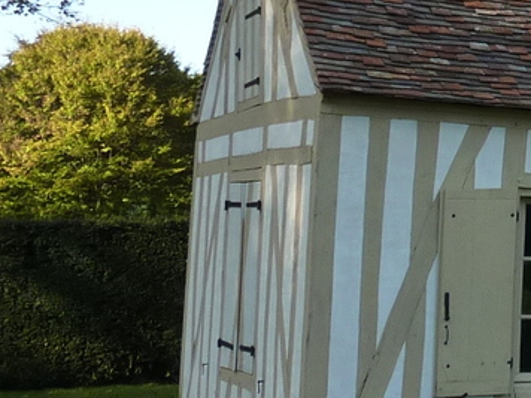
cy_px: 28
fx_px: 1657
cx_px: 886
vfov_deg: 13.6
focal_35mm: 108
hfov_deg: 16.0
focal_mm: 4.1
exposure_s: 1/200
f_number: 4
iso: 125
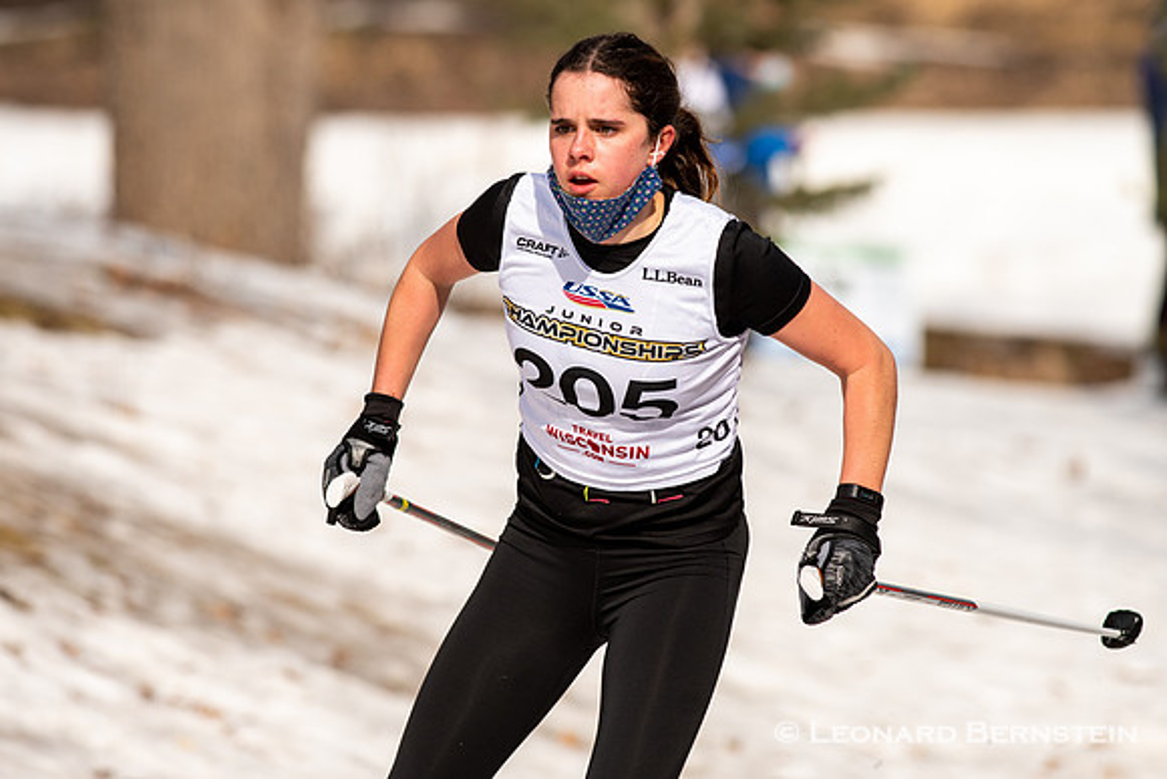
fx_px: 14590
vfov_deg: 3.1
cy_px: 390
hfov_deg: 4.6
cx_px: 584
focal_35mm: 450
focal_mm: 300
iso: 400
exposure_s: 1/2500
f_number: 5.6
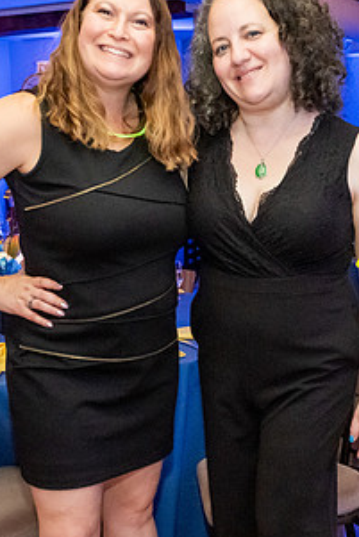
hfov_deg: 22.7
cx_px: 282
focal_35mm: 59
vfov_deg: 33.9
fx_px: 881
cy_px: 303
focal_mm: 17
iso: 3200
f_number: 5.6
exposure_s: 1/60
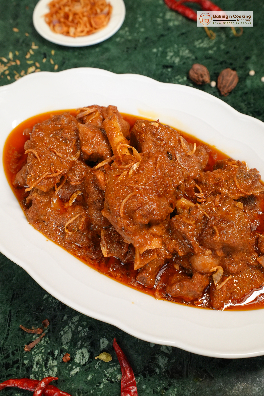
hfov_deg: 36.9
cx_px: 132
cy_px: 198
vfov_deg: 53.1
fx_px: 396
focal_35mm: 36
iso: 1000
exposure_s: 1/200
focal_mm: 24
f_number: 5.6
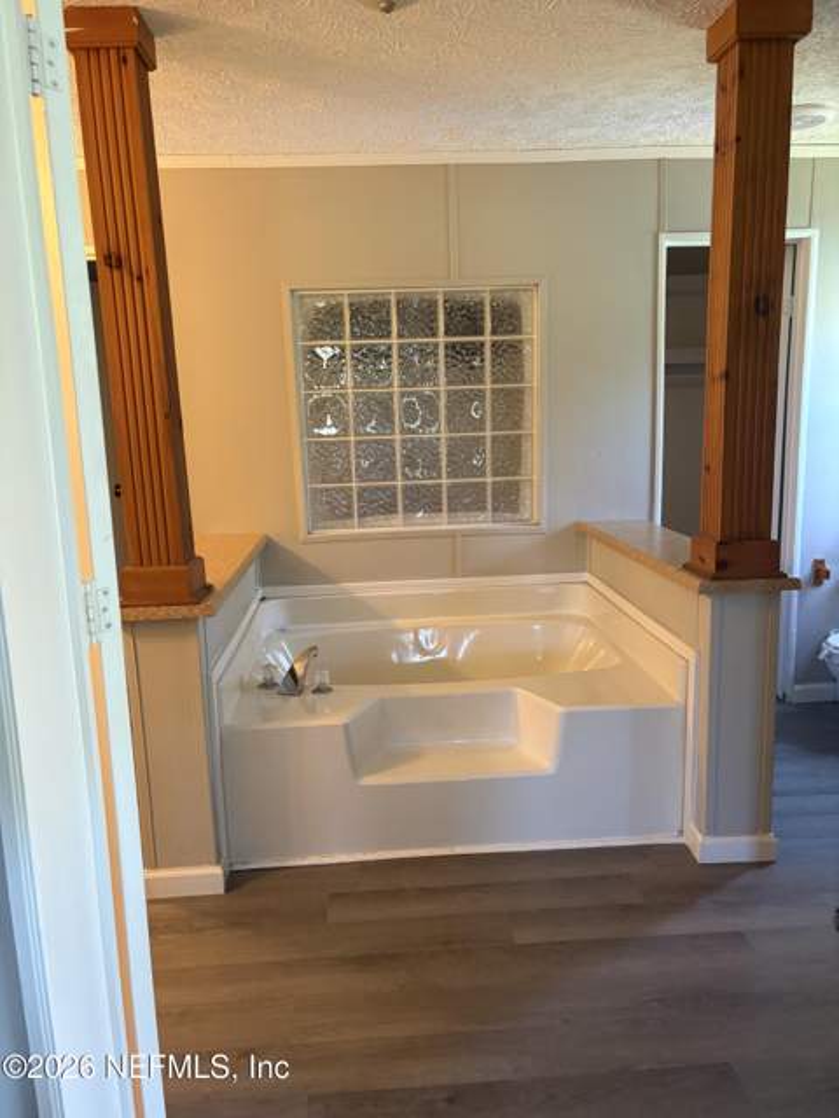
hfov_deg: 53.1
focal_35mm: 26
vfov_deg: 67.3
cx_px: 420
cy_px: 559
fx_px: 840
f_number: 1.6
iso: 250
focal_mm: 5.96
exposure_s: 1/60
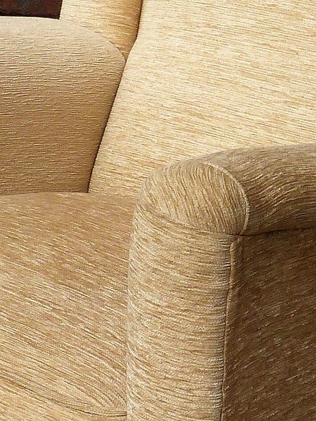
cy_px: 248
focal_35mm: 185
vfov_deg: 10.7
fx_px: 2250
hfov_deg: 8.0
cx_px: 212
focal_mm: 7.6
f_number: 4
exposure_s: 1/400
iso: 100
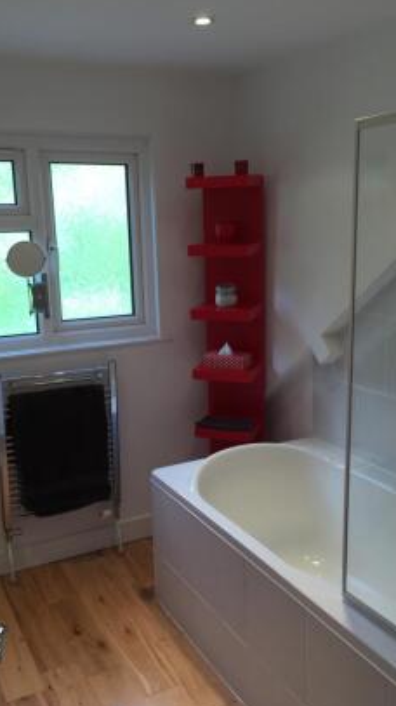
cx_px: 195
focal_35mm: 34
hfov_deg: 34.6
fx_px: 635
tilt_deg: -11.5
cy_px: 373
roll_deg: +0.8
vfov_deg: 58.0
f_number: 2.2
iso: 32
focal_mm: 4.15
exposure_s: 1/60
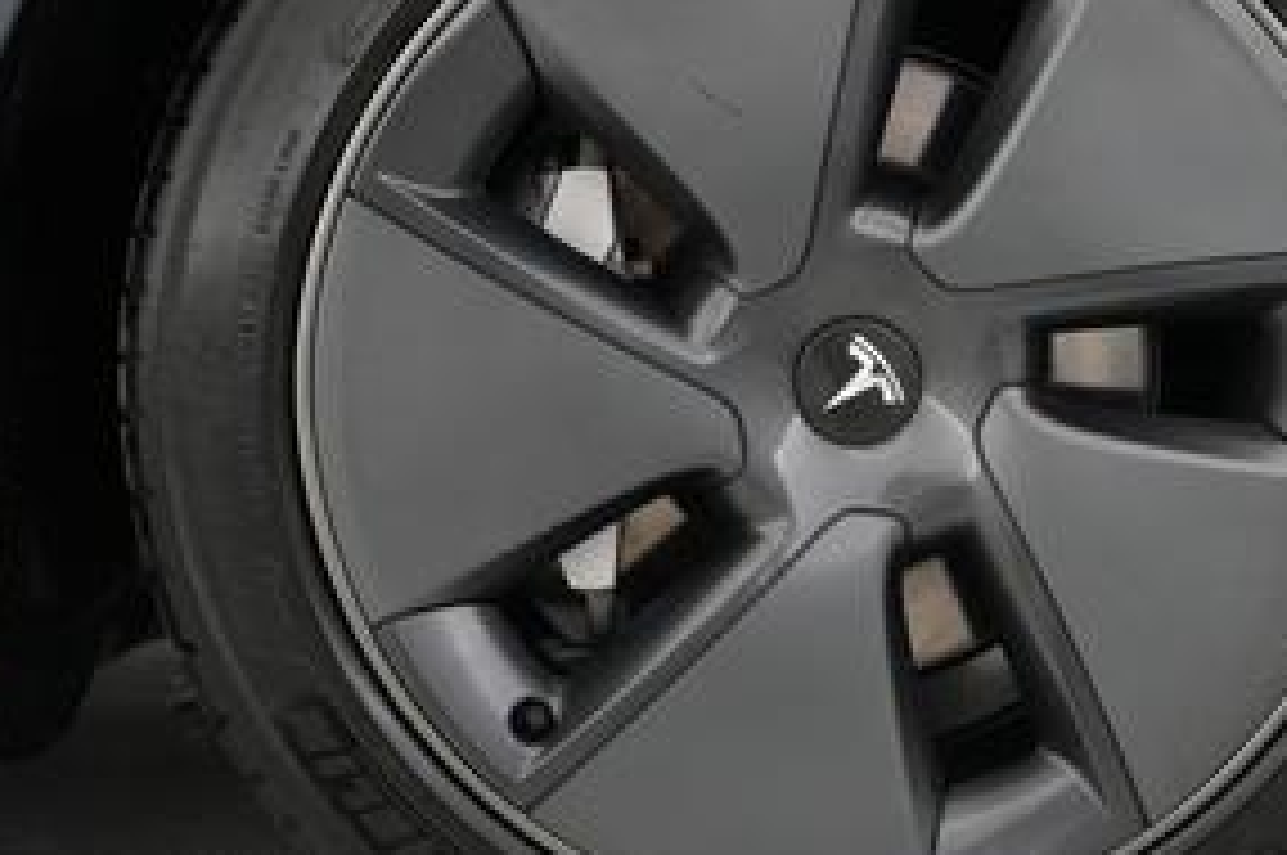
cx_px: 886
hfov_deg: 35.2
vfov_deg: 24.1
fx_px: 2000
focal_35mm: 56
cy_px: 369
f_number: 2.8
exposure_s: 1/200
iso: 5000
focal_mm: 25
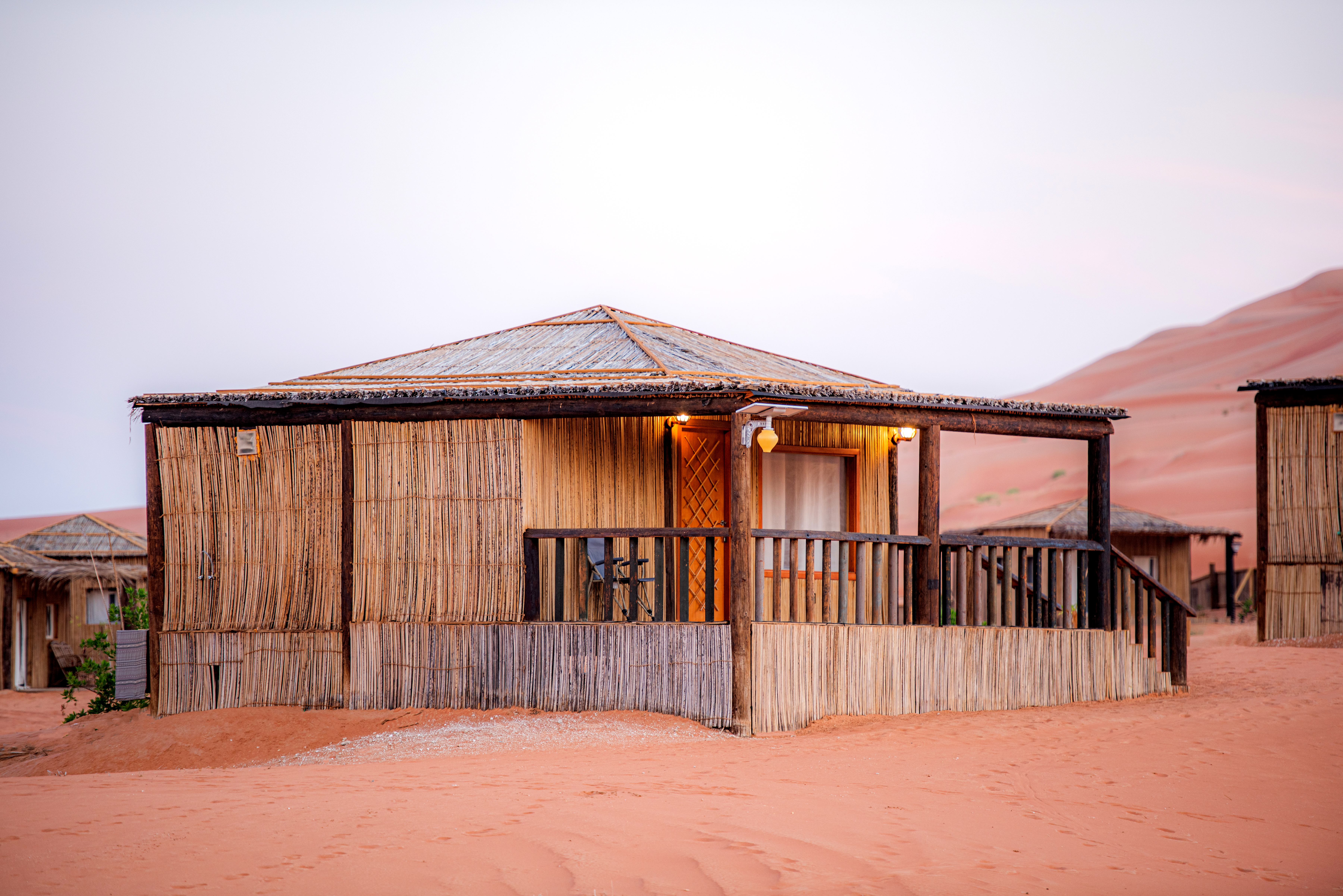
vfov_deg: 7.6
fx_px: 6717
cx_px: 672
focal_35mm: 180
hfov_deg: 11.4
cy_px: 448
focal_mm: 180
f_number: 3.2
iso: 100
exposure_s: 1/40
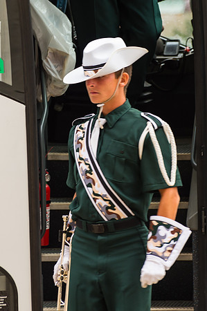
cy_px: 95
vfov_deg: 6.9
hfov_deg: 4.6
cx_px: 109
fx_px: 2599
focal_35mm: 301
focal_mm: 140
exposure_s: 1/160
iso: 500
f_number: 4.8
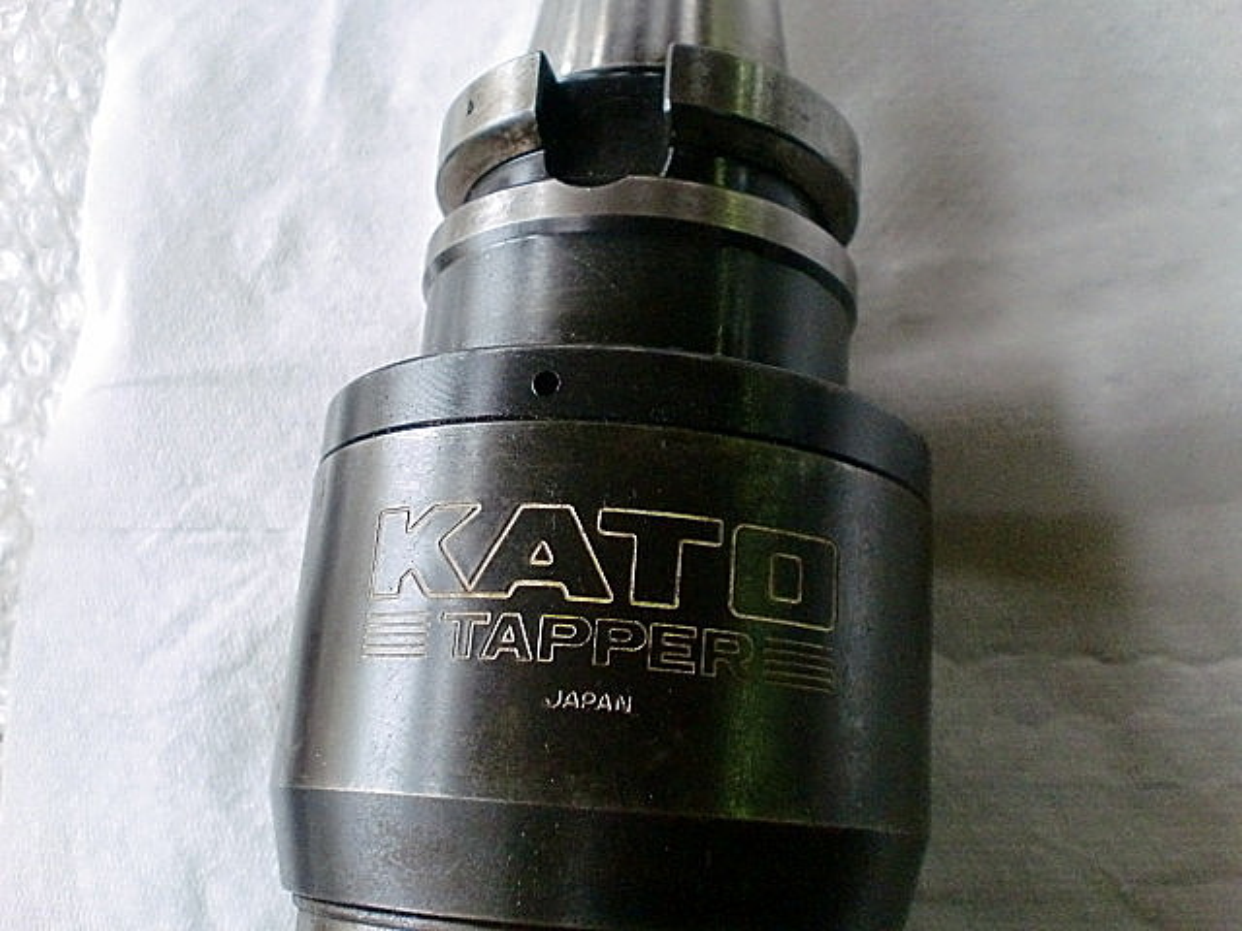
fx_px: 1256
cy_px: 466
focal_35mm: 35
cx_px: 621
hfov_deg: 52.6
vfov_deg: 40.7
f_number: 3.1
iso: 500
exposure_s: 1/60
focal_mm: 6.3
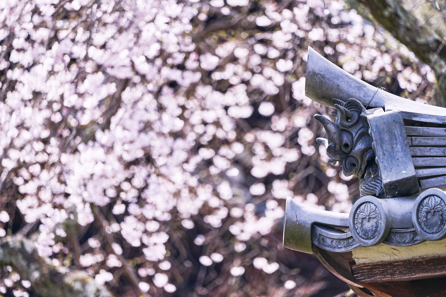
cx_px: 223
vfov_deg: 4.8
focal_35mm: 288
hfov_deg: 7.2
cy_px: 148
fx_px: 3568
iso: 320
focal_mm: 288
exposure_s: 1/1000
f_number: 5.6
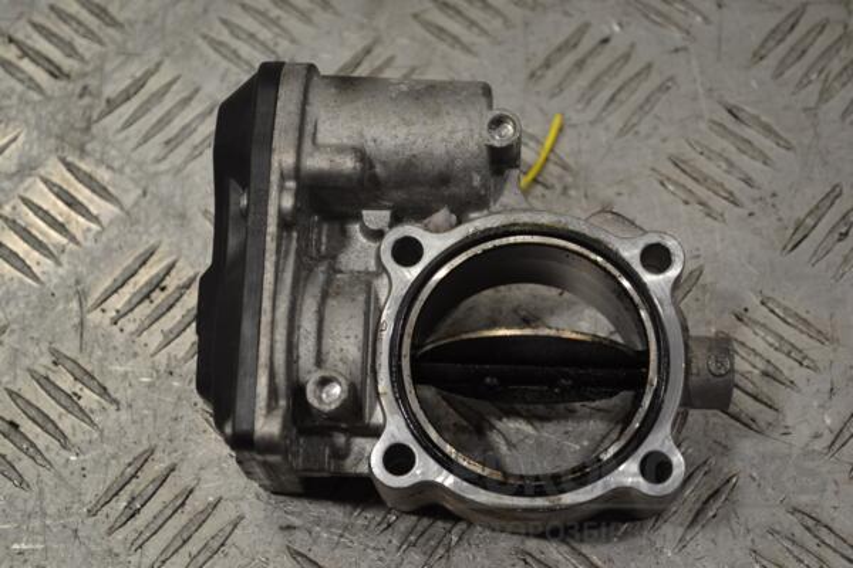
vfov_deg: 18.9
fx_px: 1706
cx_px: 426
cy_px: 284
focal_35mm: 72
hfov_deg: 28.1
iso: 100
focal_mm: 48
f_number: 5.3
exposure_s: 1/40
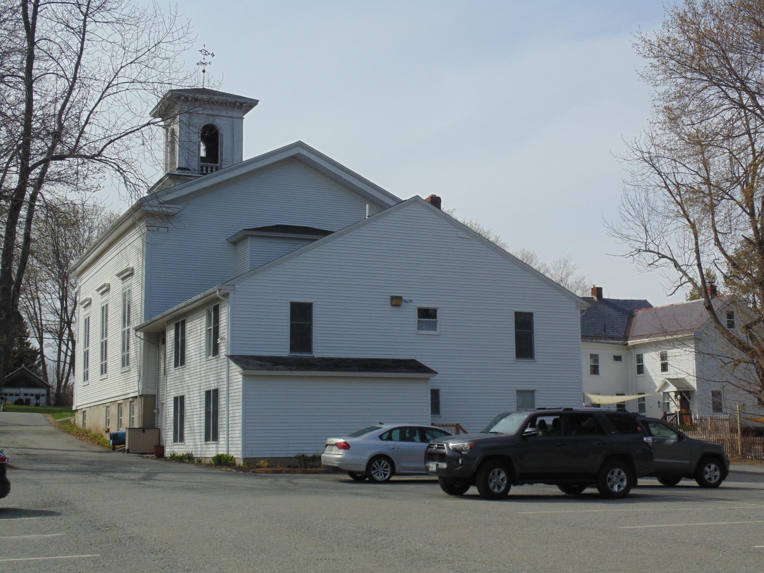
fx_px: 1170
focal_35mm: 53
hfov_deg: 36.2
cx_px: 382
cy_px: 286
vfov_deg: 27.5
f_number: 3.9
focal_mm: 9.5
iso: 80
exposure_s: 1/1000
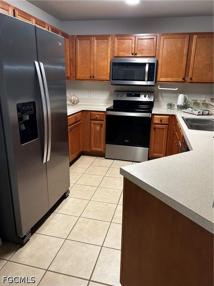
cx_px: 107
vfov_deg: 67.3
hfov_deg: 53.1
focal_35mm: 26
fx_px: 214
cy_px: 143
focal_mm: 5.7
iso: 125
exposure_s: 1/60
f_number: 1.5
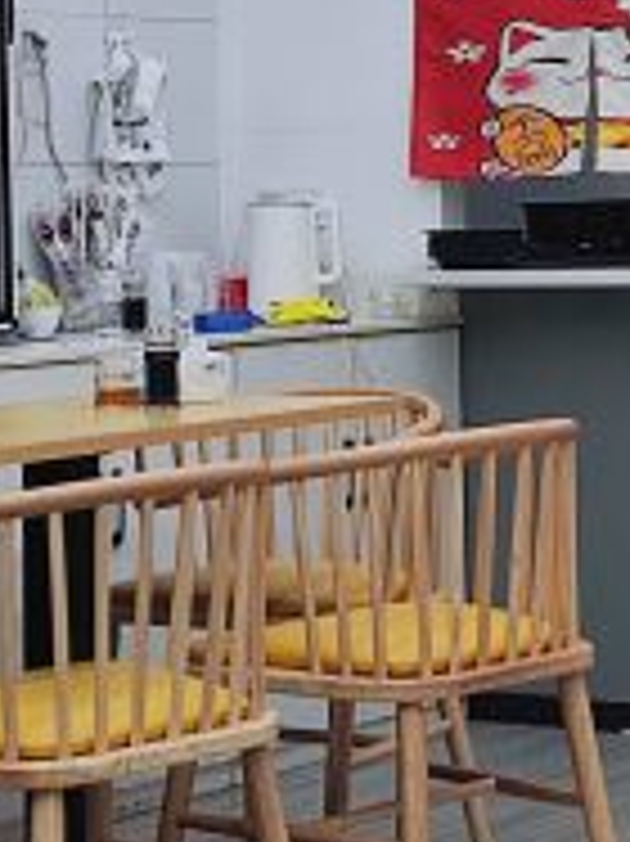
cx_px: 490
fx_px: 3061
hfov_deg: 11.7
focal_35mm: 126
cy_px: -27
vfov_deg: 15.3
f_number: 1.79
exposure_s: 1/100
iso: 71
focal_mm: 4.71
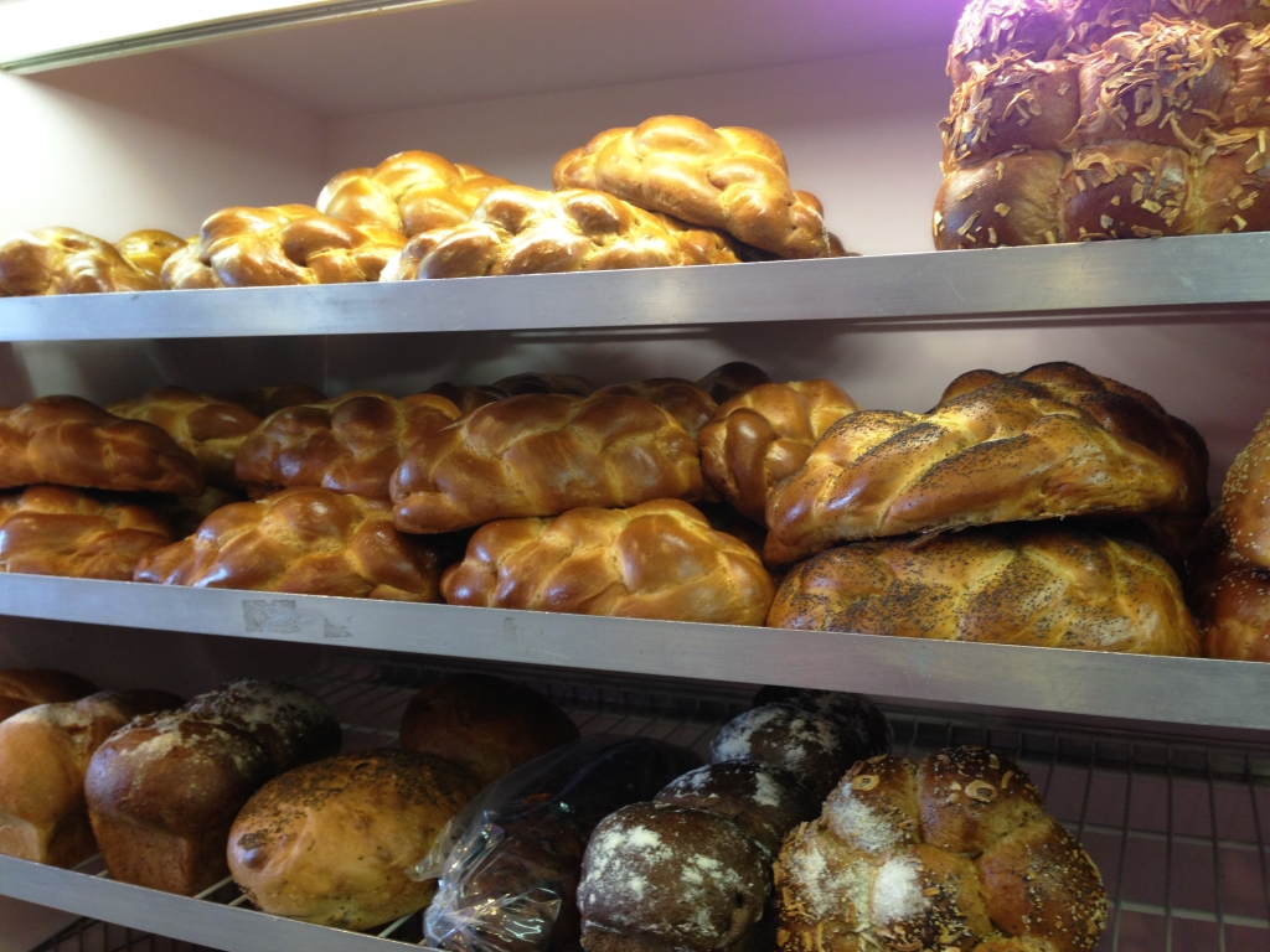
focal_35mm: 33
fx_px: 1211
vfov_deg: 42.9
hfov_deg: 55.4
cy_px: 476
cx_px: 635
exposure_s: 1/20
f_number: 2.4
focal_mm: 4.12
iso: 80
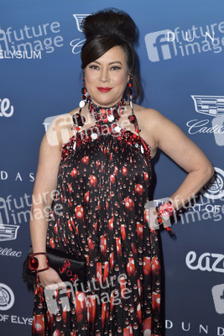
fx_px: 653
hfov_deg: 19.5
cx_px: 112
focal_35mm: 70
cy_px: 168
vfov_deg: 28.8
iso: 250
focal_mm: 70
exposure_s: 1/250
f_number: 5.6
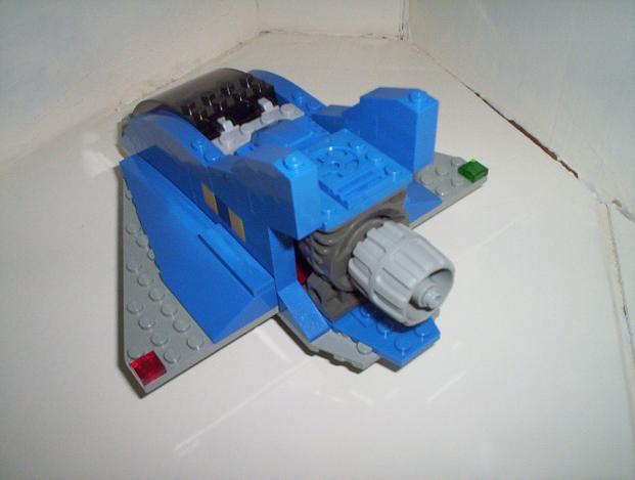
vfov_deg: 37.9
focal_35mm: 38
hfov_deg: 48.9
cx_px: 318
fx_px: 699
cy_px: 240
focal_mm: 4.99
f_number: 4.5
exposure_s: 1/60
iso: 140
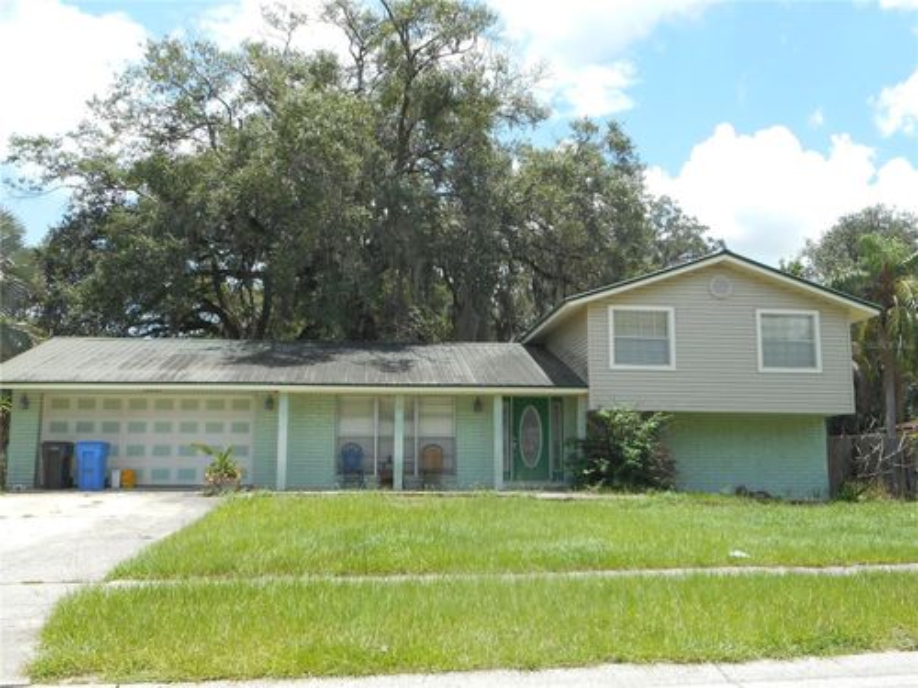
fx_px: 902
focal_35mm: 34
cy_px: 344
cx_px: 459
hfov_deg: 54.0
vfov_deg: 41.8
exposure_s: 1/320
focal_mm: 6
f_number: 4.2
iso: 80
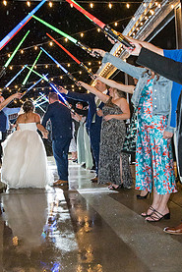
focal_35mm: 39
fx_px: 295
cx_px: 45
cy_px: 134
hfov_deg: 33.6
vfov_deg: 49.5
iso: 10000
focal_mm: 24
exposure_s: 1/400
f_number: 3.5
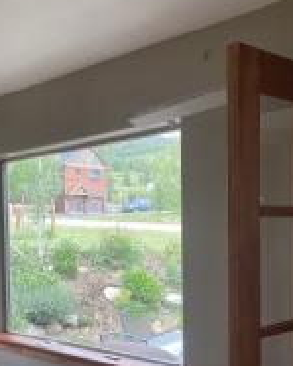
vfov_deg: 36.6
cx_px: 37
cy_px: 268
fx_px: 542
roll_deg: +0.4
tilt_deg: -1.7
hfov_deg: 29.2
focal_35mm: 50
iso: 100
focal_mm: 4.25
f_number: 1.8
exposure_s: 1/121
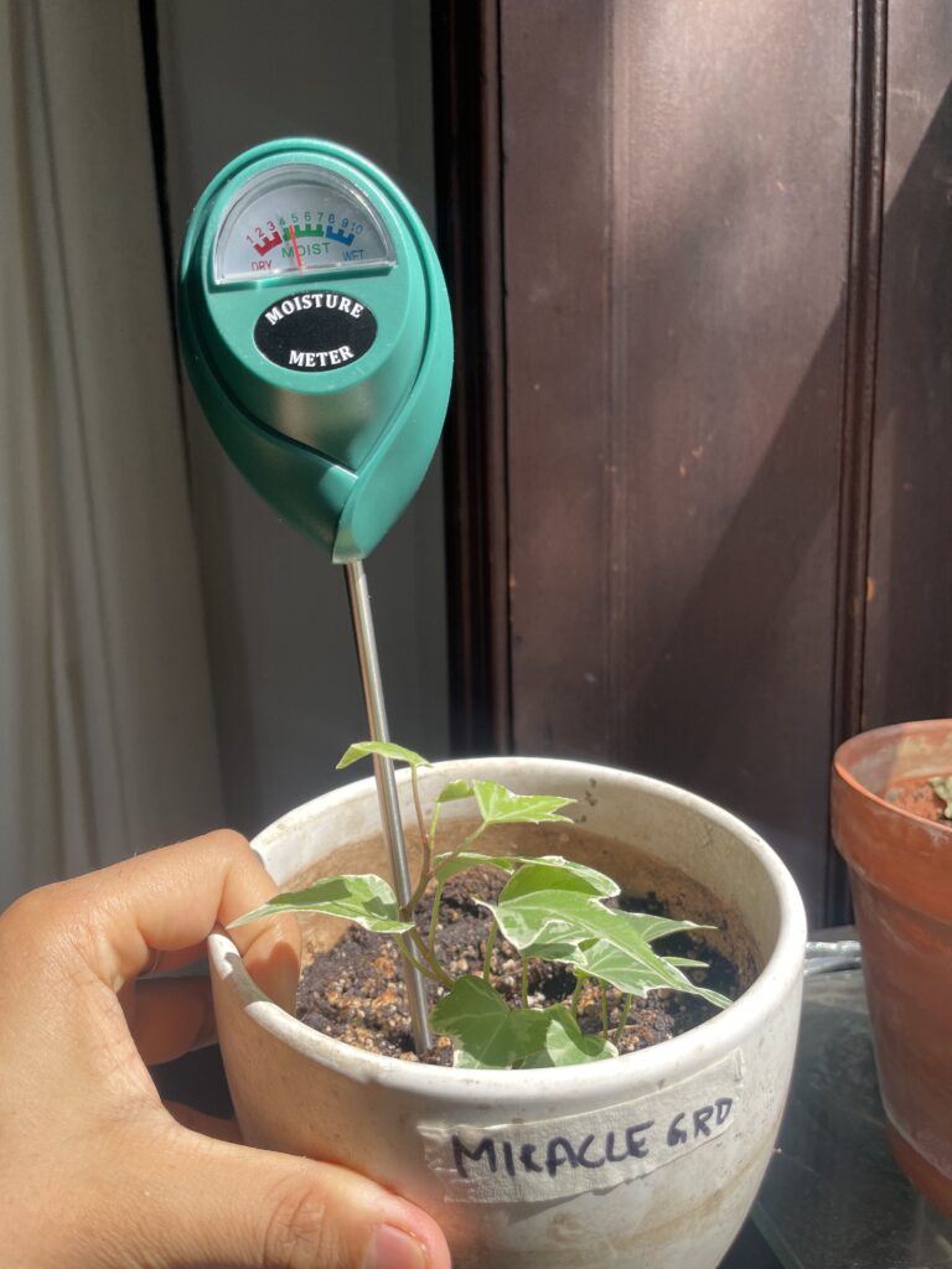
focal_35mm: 26
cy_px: 634
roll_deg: +1.4
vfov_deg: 67.3
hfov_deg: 53.1
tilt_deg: -10.1
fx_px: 953
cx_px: 476
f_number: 1.6
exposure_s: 1/432
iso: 32
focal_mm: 4.2
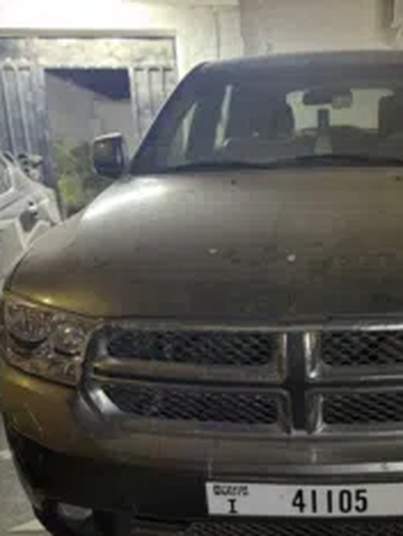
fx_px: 635
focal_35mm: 41
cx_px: 327
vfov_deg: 44.2
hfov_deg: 34.1
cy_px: 403
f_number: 1.78
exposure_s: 1/30
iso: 1000
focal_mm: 6.76
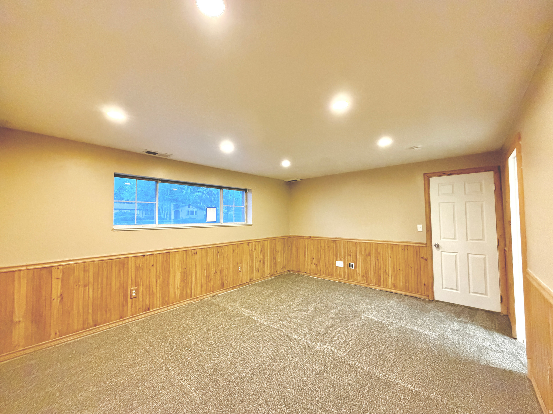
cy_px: 207
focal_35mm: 14
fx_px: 224
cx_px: 276
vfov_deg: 85.7
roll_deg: +0.8
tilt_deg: +2.3
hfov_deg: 102.1
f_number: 2.2
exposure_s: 1/60
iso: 800
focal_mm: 2.22
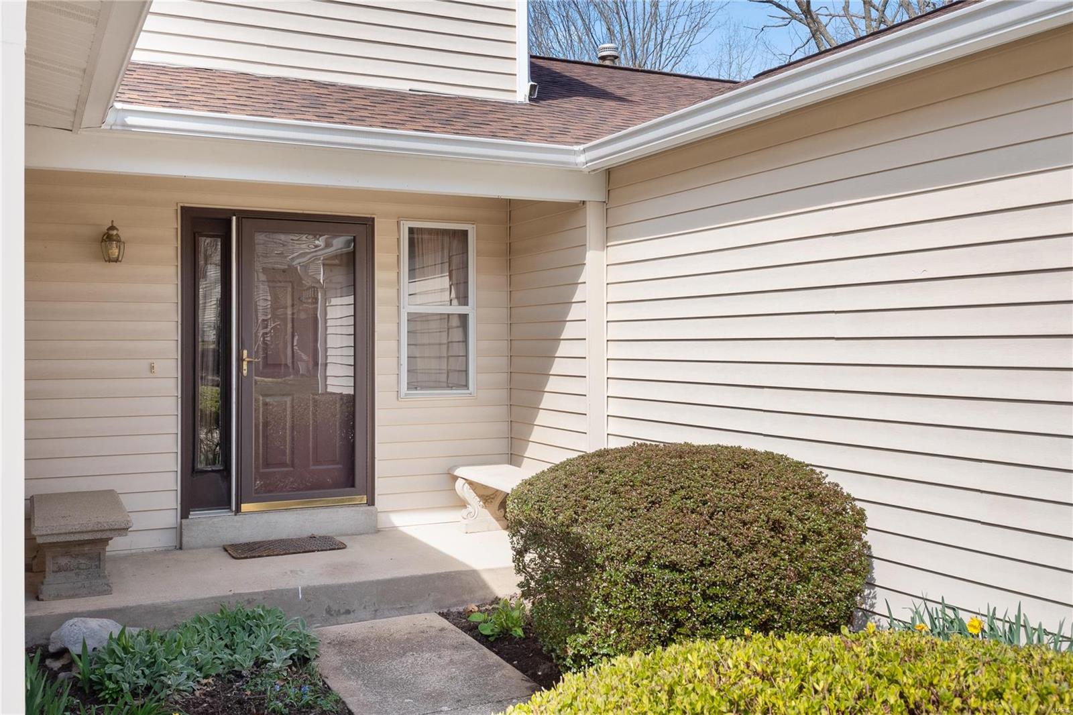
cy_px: 358
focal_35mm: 36
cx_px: 536
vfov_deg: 36.9
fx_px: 1073
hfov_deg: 53.1
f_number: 8
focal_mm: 18
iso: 400
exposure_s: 1/1000
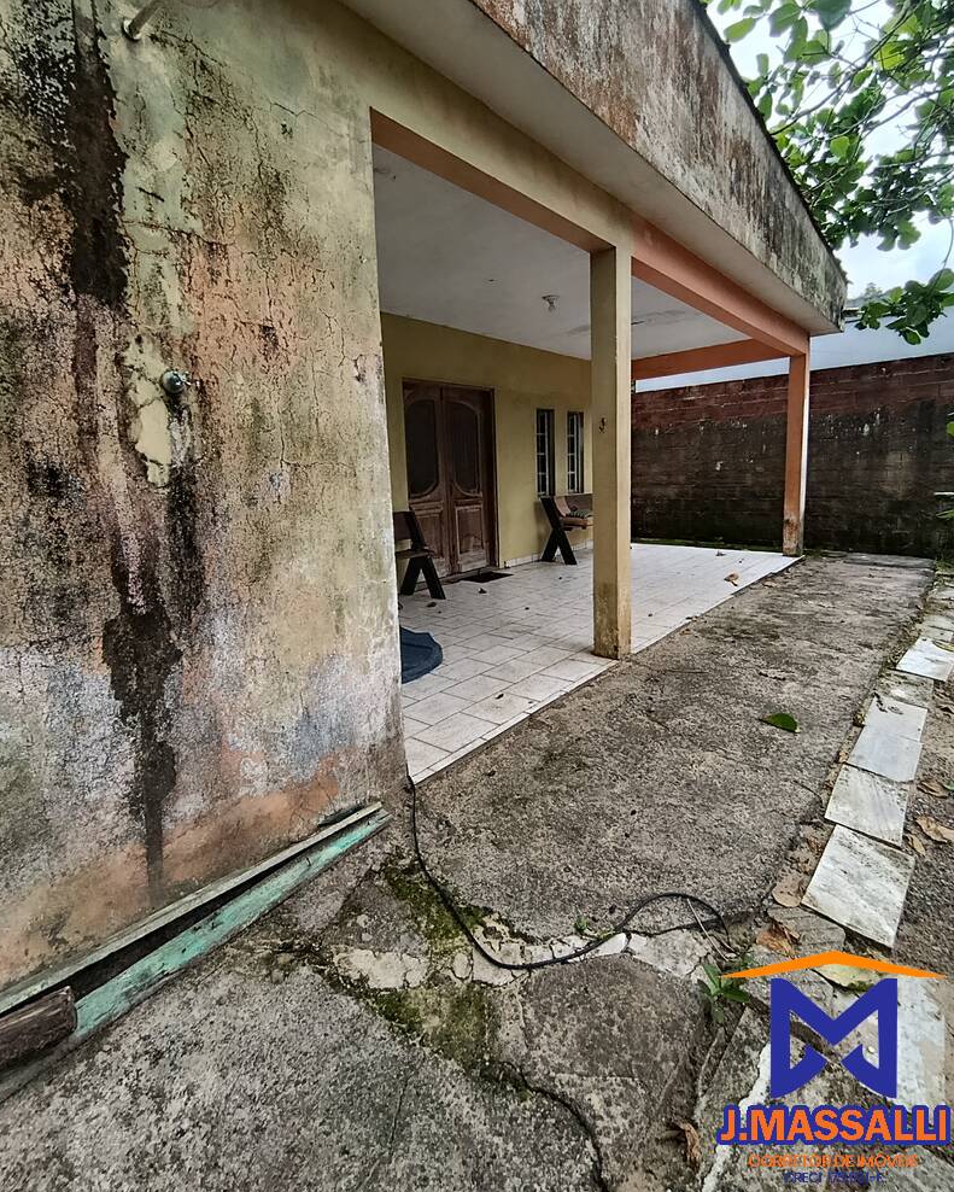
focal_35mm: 16
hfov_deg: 80.4
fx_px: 564
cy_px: 554
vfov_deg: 92.9
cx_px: 479
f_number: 2.2
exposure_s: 1/261
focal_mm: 1.65
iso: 50
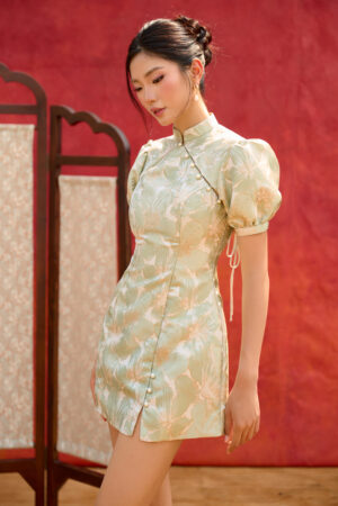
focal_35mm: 70
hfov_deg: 19.5
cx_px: 169
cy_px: 253
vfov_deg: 28.8
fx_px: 986
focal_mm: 70
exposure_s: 1/160
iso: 32
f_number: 2.8
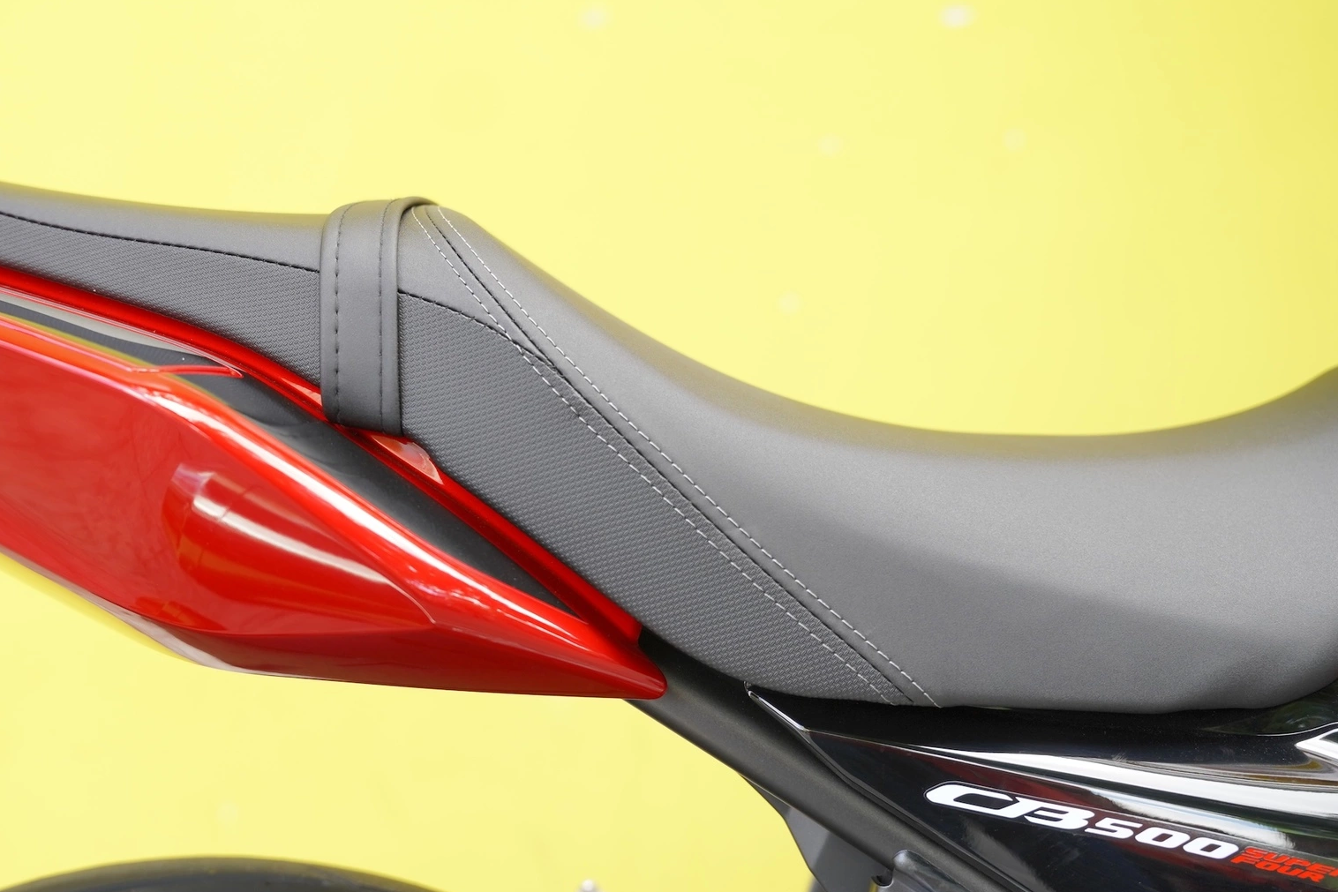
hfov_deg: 34.9
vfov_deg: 23.7
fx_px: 2119
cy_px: 330
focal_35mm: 57
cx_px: 507
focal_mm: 36
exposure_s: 1/400
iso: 640
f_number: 2.8
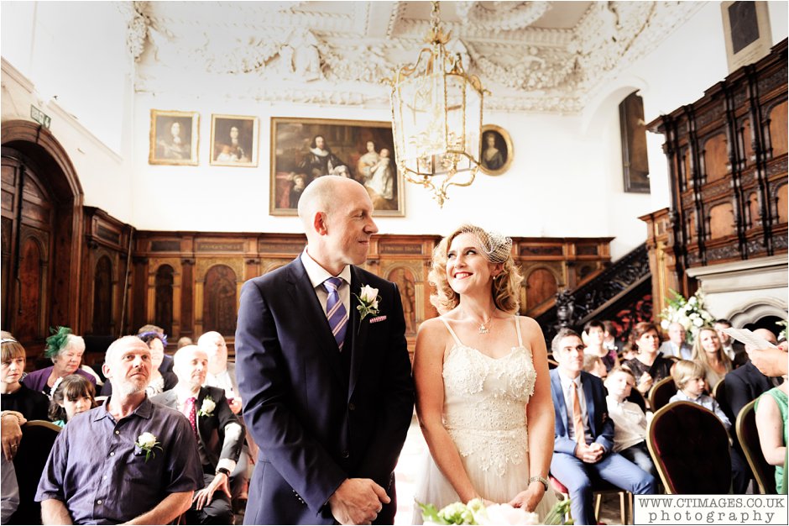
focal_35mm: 24
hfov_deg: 73.8
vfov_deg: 53.1
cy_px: 263
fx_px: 526
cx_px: 394
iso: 2500
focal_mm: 24
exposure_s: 1/160
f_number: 3.2
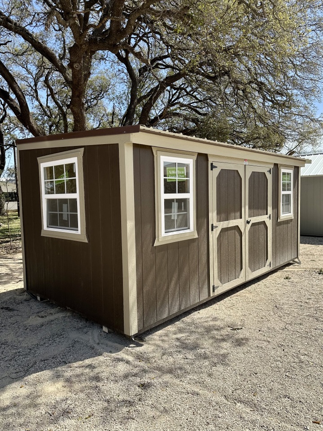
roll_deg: +3.4
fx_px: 299
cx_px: 162
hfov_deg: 56.8
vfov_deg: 71.6
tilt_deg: -0.7
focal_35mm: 24
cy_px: 216
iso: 80
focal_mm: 6.86
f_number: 1.78
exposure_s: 1/2809
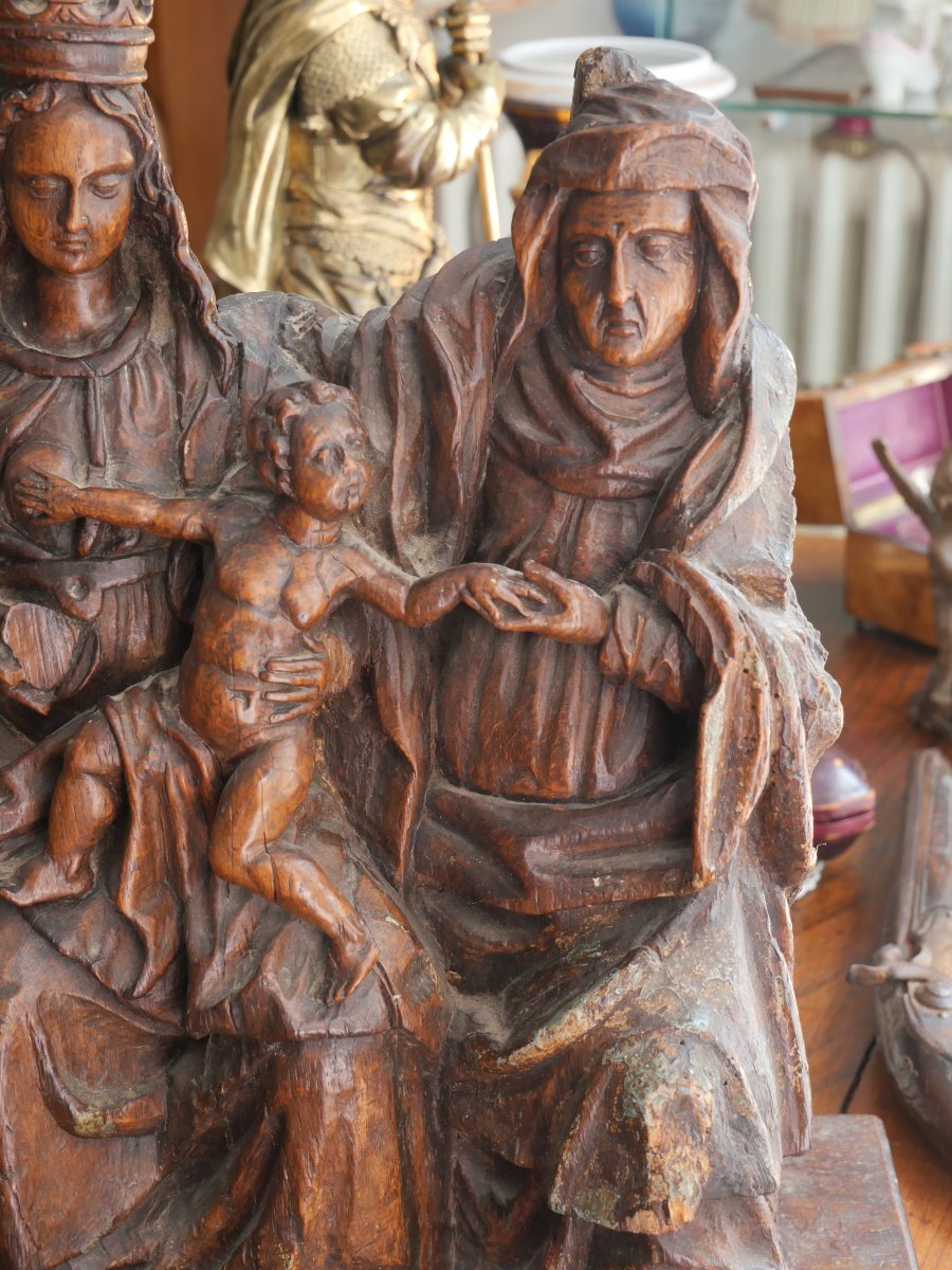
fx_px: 2053
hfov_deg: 26.1
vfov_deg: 34.3
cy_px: 635
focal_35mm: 56
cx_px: 476
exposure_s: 1/60
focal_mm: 28
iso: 800
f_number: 4.7
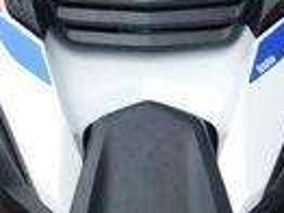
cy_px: -80
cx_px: 121
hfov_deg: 16.2
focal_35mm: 122
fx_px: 1000
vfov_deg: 11.7
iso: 125
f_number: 3.1
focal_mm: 4.5
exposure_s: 1/160
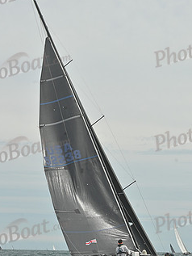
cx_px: 113
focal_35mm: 123
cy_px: 100
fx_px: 909
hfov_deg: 12.1
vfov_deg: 16.0
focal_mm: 70
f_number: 11
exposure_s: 1/1250
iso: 320
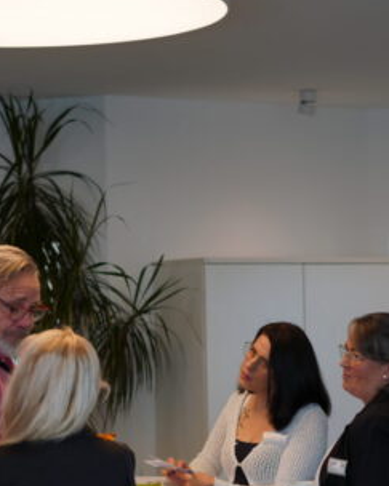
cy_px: 364
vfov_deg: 17.2
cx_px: 189
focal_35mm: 111
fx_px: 1598
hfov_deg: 13.9
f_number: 2.2
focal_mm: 50
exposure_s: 1/100
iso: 100
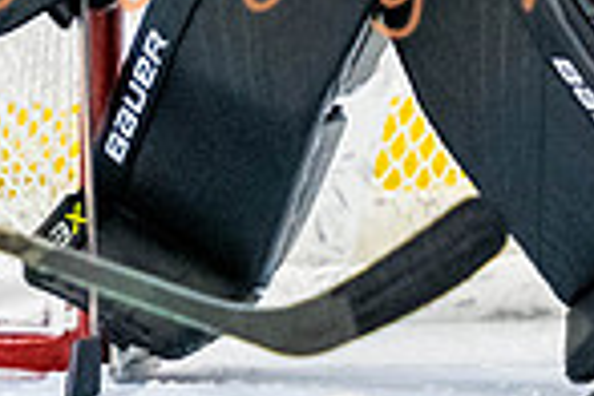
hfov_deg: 1.6
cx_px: 465
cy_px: -256
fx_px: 21085
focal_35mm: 1278
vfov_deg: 1.1
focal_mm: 165
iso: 3200
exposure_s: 1/640
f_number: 2.8
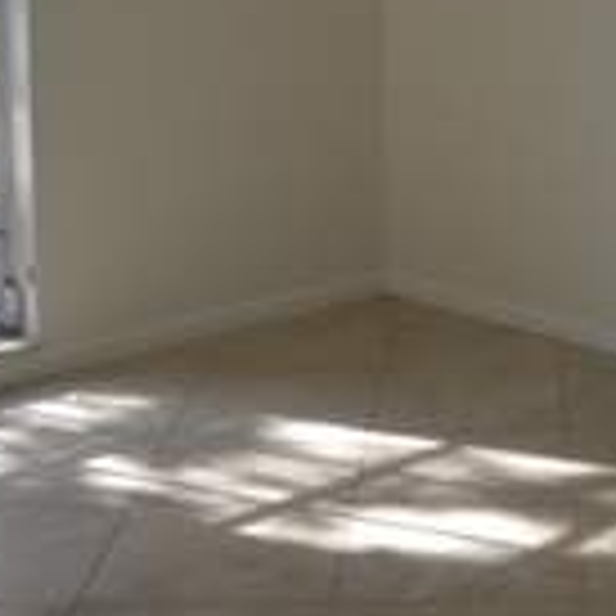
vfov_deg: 21.0
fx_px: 1611
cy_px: 9
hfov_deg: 21.1
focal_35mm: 80
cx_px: 580
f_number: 5.6
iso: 250
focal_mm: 18
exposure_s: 1/125
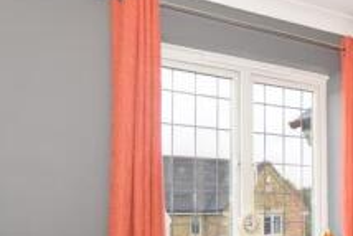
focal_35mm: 46
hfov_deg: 39.7
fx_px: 451
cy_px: 207
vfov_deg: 28.3
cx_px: 317
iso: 400
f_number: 5.6
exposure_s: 1/13
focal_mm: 10
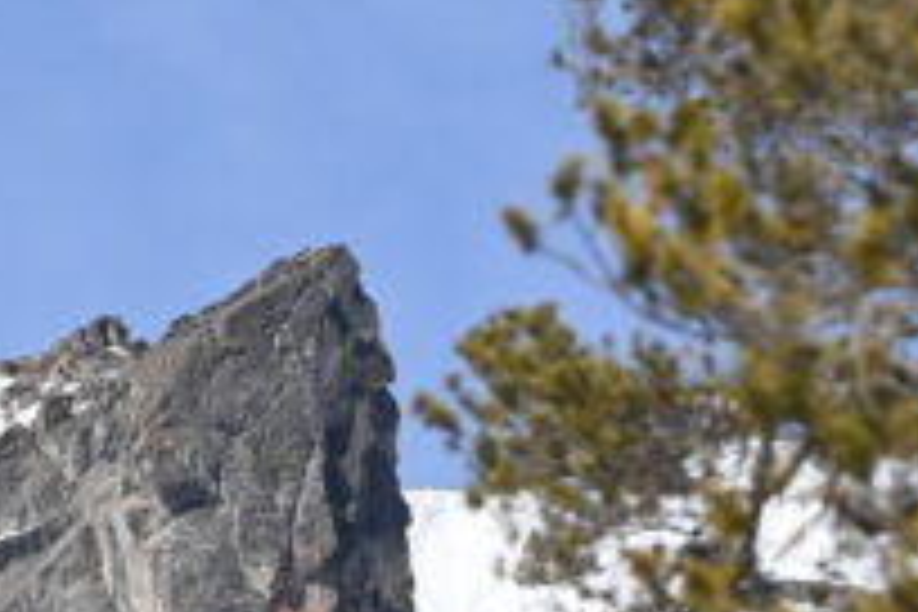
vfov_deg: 1.6
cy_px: 677
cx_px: 328
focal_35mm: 863
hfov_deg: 2.4
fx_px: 22005
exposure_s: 1/1500
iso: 200
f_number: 5.6
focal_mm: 220
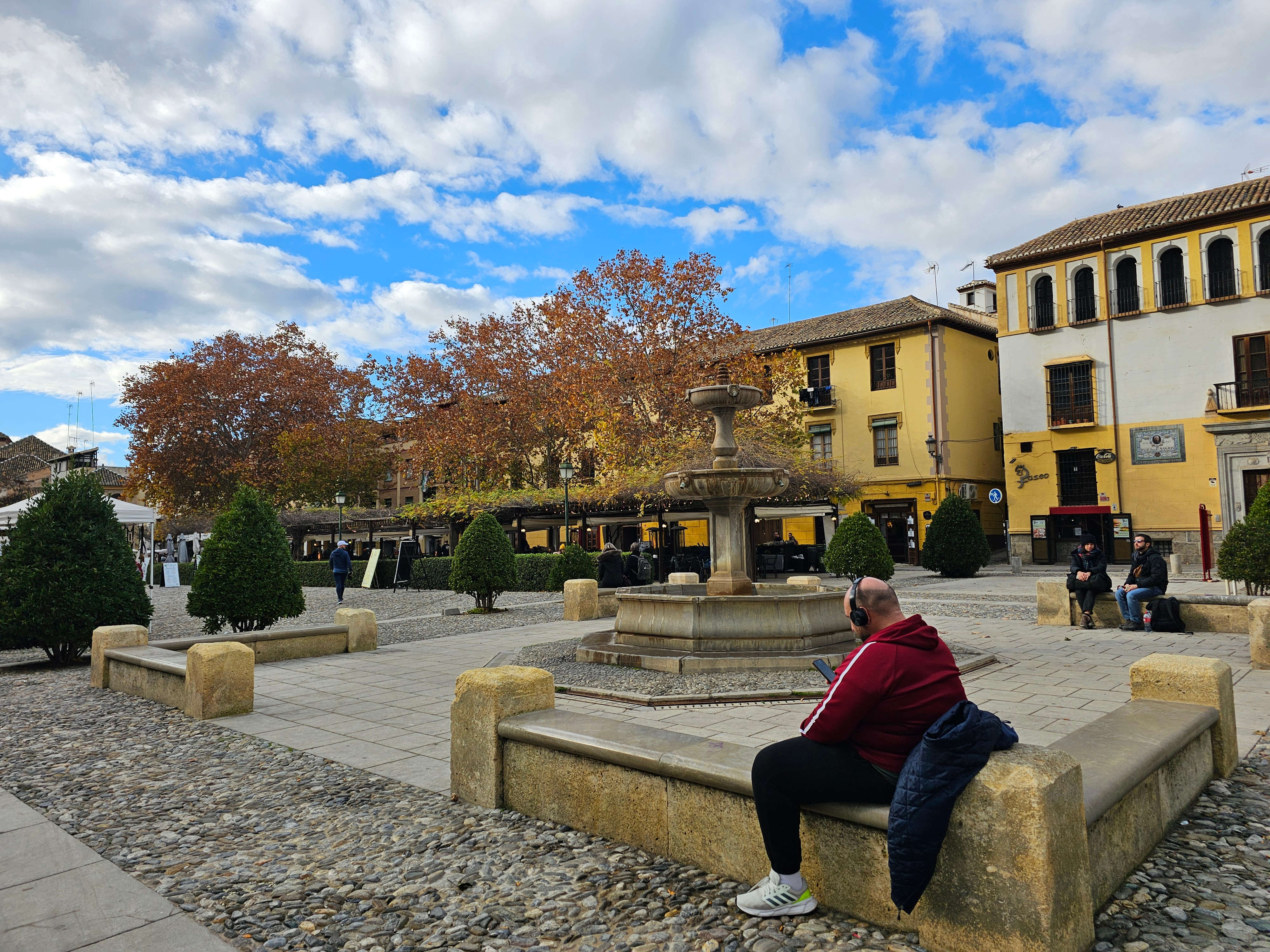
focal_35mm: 23
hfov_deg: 73.9
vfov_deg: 58.9
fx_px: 844
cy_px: 476
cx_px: 635
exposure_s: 1/505
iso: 10
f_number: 1.7
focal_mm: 6.3
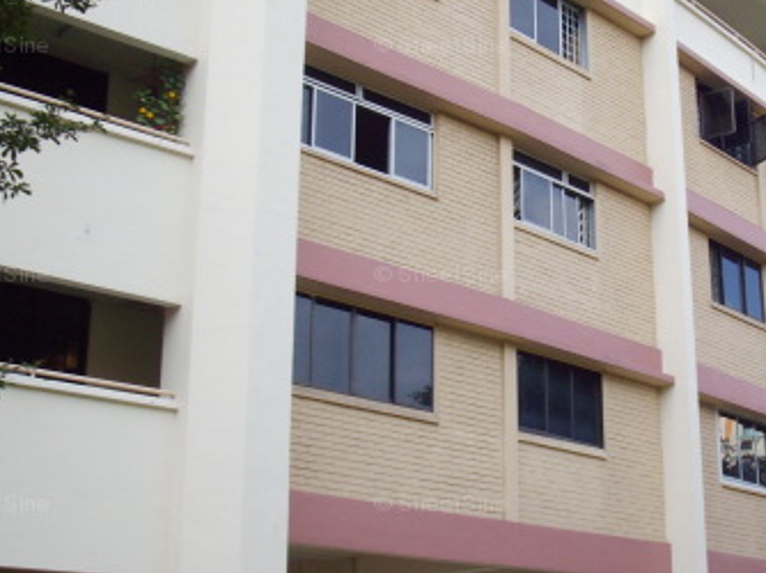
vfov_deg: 24.0
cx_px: 546
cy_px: 277
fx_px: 1349
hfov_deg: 31.3
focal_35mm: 61
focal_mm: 6.2
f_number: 5.6
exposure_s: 1/100
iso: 80
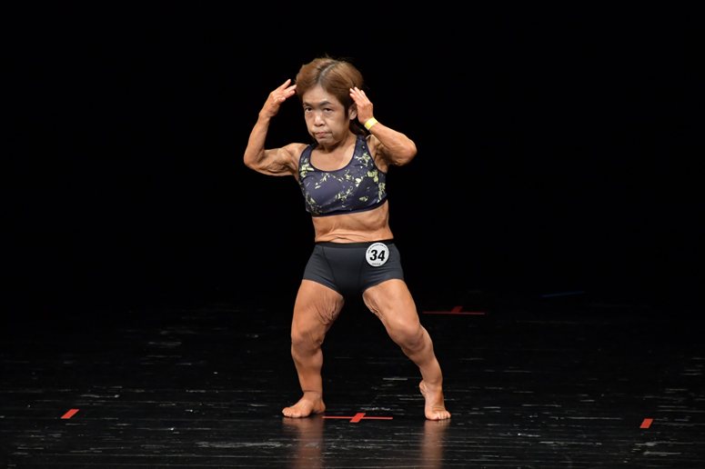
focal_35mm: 450
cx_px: 352
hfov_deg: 4.6
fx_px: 8808
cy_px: 234
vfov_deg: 3.1
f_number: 5.6
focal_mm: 300
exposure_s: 1/400
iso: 3200
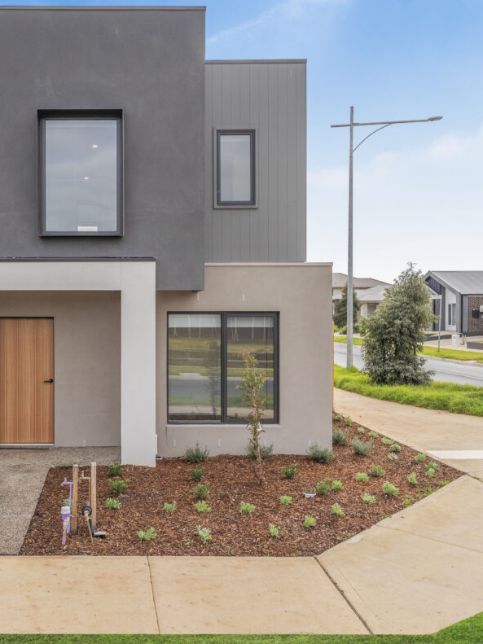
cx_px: 125
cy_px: 325
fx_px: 651
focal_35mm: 35
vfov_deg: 52.6
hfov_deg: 39.7
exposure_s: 1/1250
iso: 200
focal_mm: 24
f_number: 4
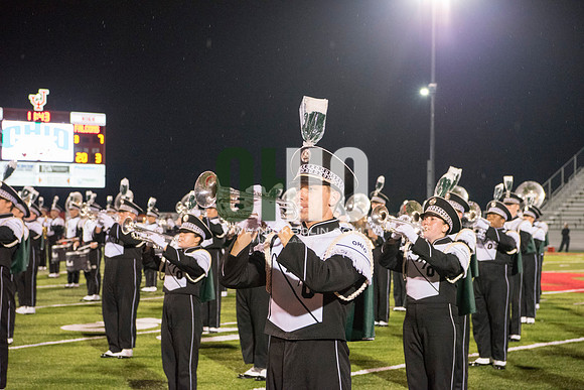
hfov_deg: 28.8
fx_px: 1136
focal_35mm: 70
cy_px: 195
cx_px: 292
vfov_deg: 19.5
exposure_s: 1/320
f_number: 5.6
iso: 5000
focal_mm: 70
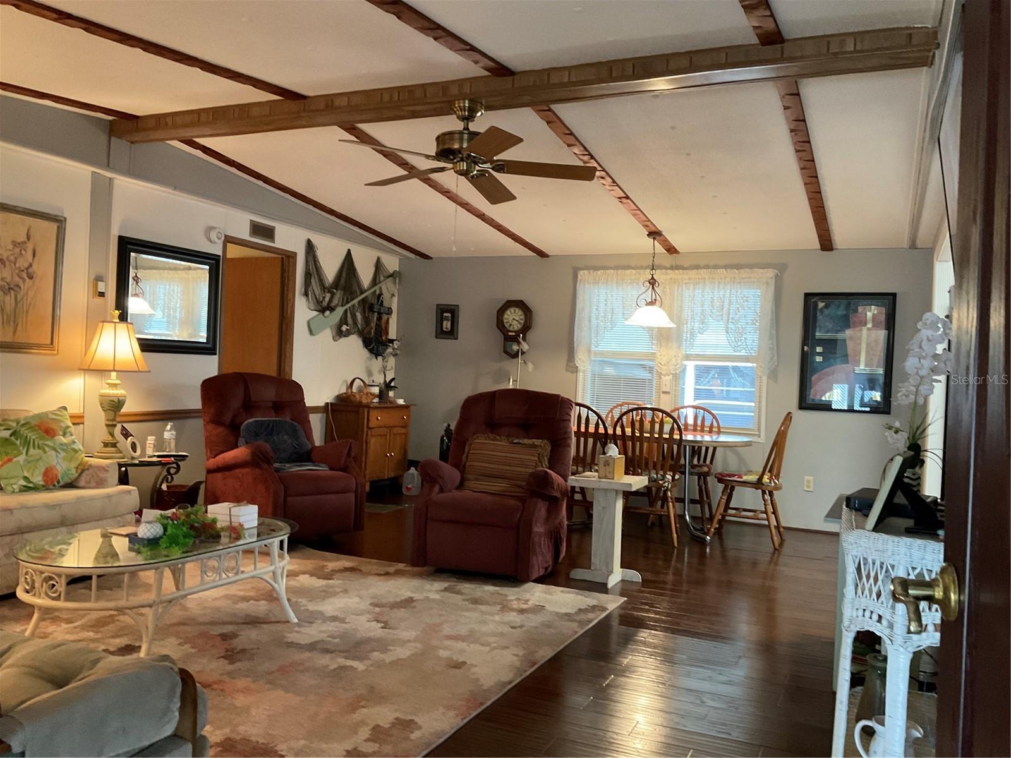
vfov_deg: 48.2
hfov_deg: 61.7
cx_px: 506
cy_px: 379
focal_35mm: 29
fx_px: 847
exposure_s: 1/40
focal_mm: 3
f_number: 1.8
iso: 250
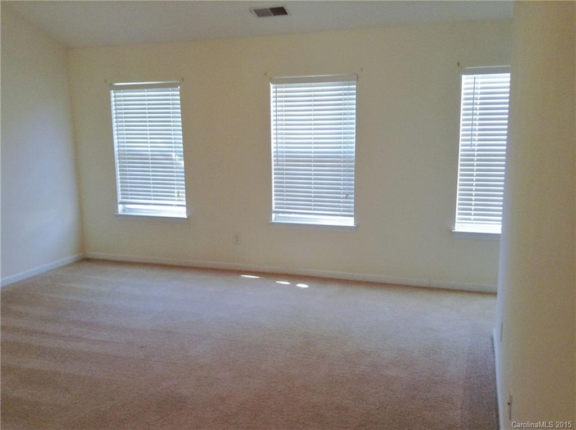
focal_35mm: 33
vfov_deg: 42.8
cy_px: 215
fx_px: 548
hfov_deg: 55.4
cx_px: 288
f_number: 2.4
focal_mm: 3.3
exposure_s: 1/25
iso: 40
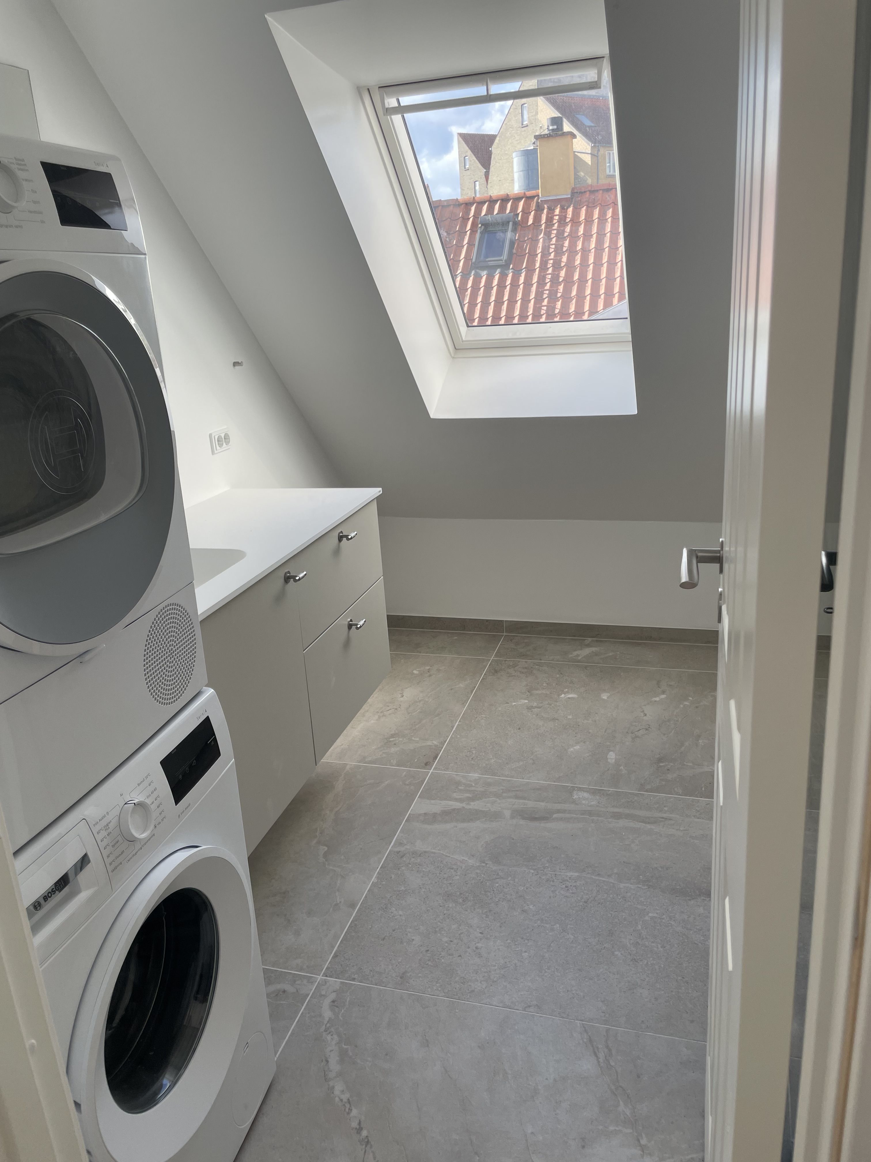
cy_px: 581
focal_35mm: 26
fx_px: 872
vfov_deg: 67.3
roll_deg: +4.4
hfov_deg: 53.1
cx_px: 436
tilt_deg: -17.2
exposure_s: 1/403
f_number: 1.6
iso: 32
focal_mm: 4.2
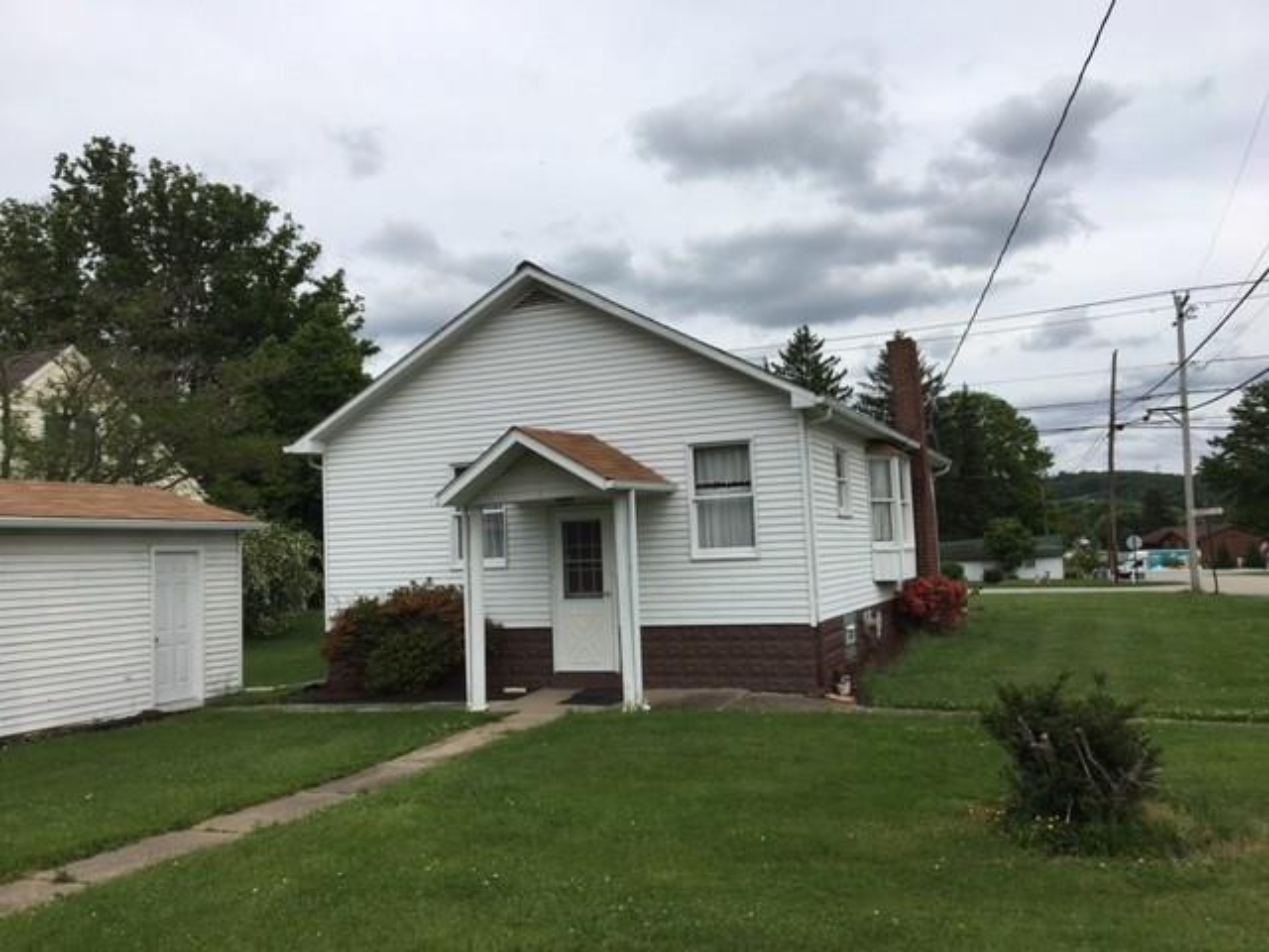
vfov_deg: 48.2
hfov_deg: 61.7
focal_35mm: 29
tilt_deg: +3.8
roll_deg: +2.9
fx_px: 1063
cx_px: 634
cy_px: 476
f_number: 2.2
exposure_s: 1/2137
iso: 25
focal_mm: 4.15
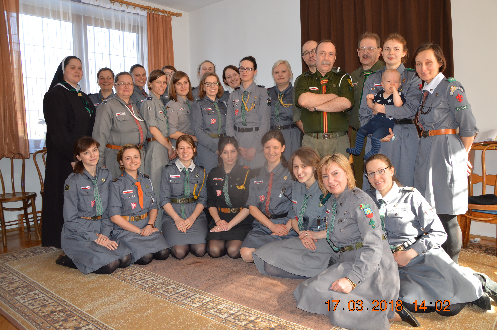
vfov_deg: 47.8
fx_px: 372
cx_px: 248
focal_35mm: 27
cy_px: 165
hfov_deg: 67.4
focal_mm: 18
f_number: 4
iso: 400
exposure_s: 1/80
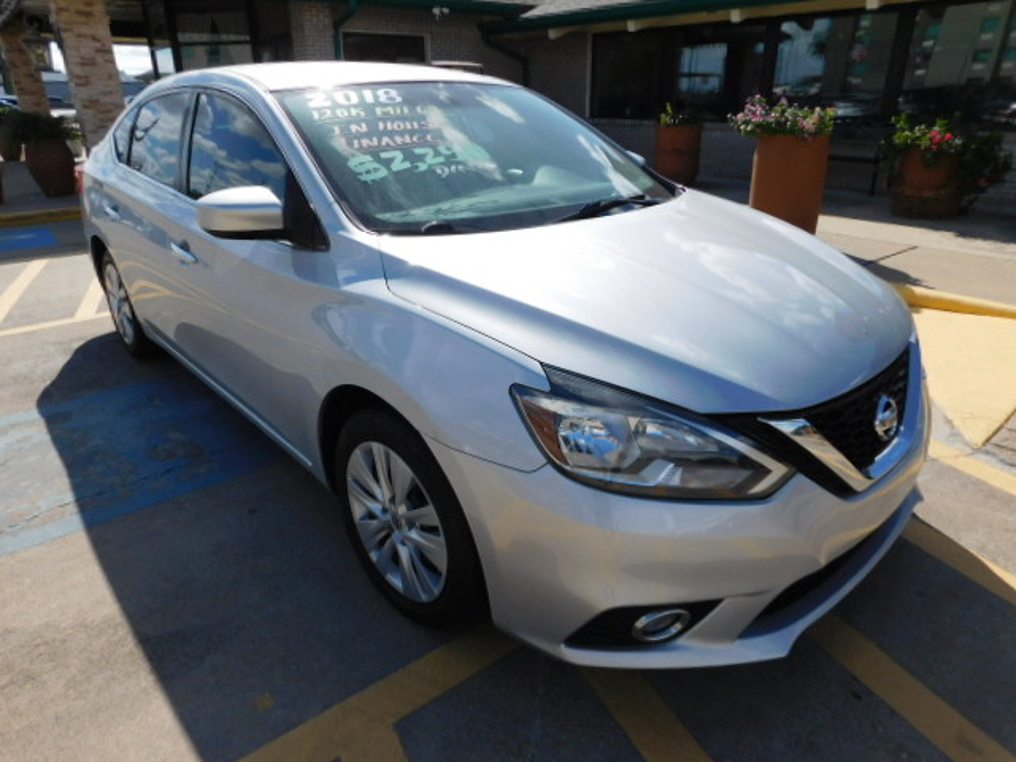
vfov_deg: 58.9
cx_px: 508
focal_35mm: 23
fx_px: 675
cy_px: 381
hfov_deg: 73.9
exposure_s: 1/640
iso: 125
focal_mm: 4
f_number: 6
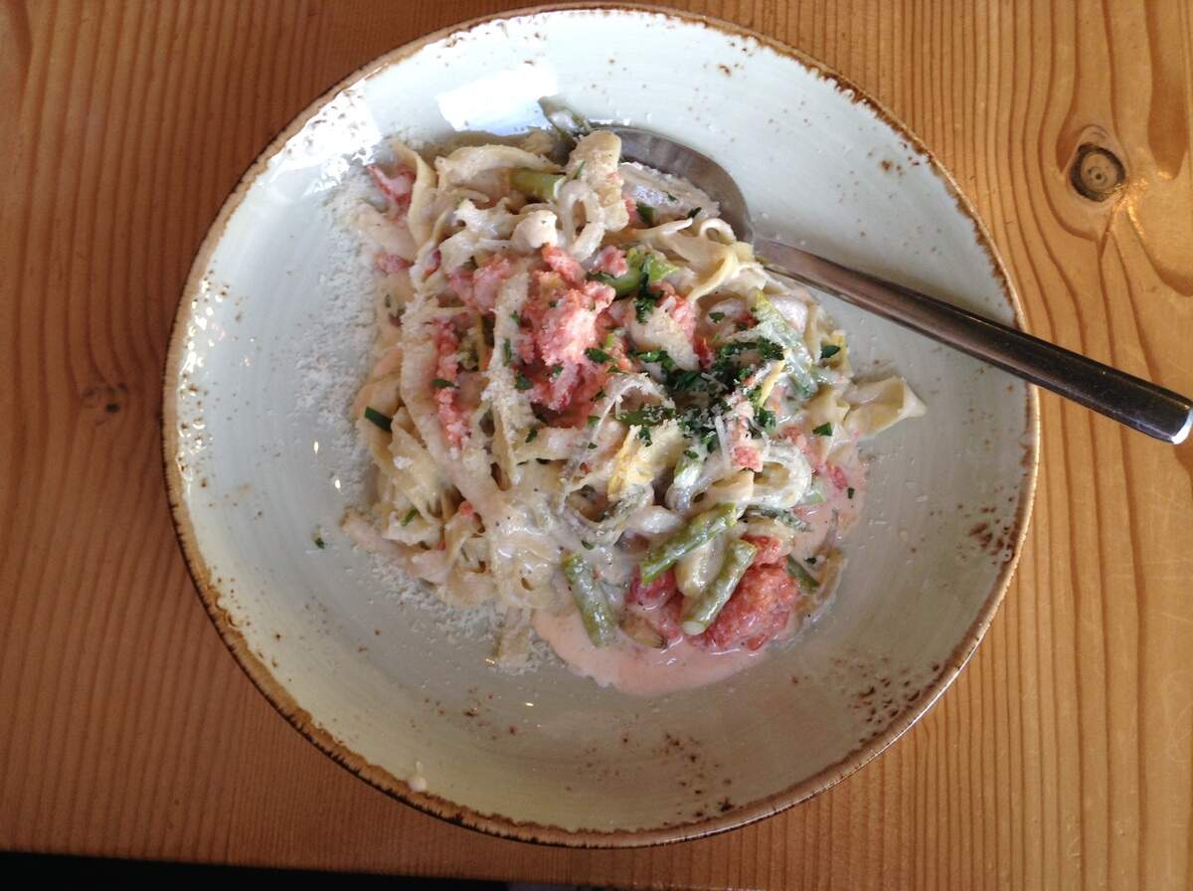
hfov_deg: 55.4
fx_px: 1135
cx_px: 596
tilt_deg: -77.8
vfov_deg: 42.8
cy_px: 446
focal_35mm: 33
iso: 32
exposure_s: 1/30
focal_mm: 3.3
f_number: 2.4
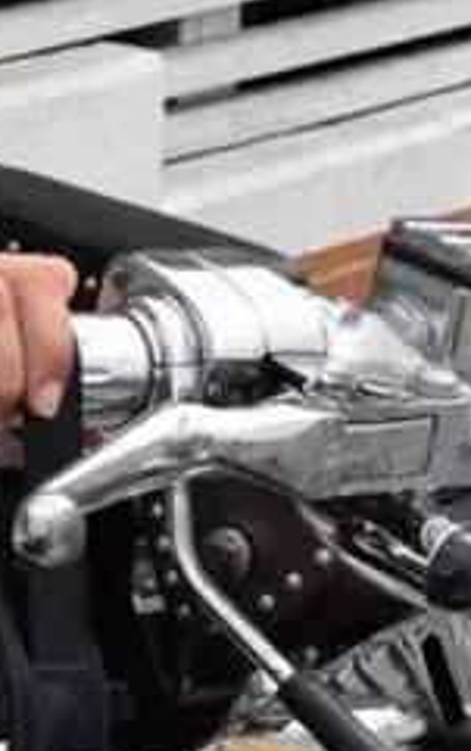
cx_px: -596
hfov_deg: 8.1
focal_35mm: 152
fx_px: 3116
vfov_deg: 13.6
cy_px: 97
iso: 200
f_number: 9
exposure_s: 1/320
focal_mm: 20
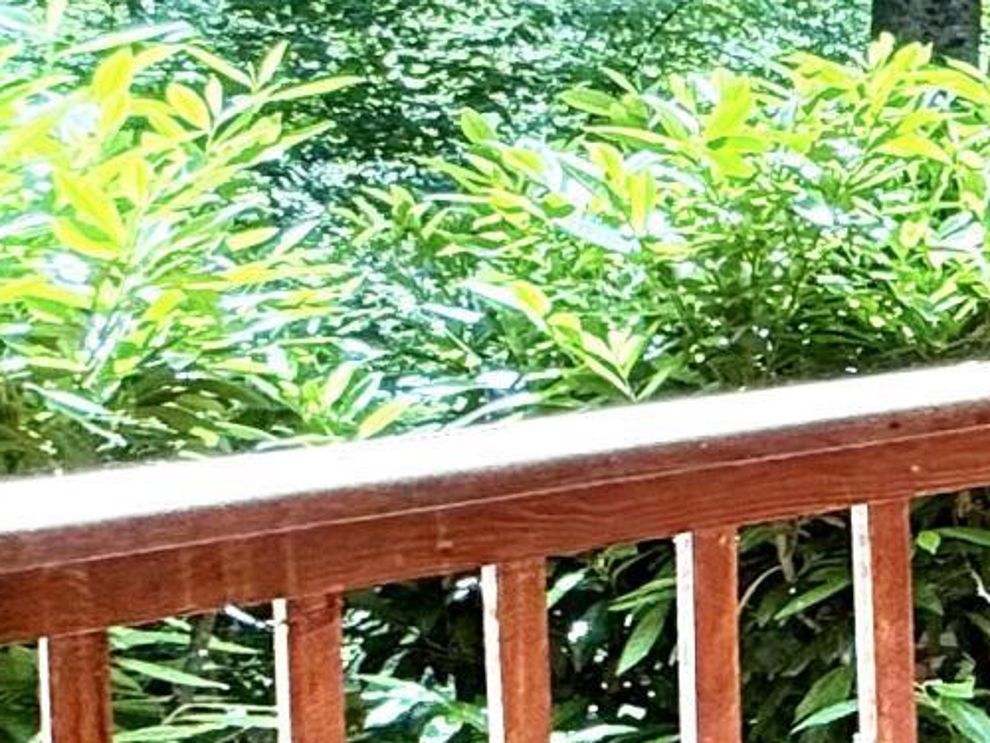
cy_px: 113
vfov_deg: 17.4
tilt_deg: -2.1
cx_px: 2612
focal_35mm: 84
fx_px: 2402
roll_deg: +0.6
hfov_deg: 13.4
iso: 64
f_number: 2.2
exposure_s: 1/249
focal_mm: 2.22
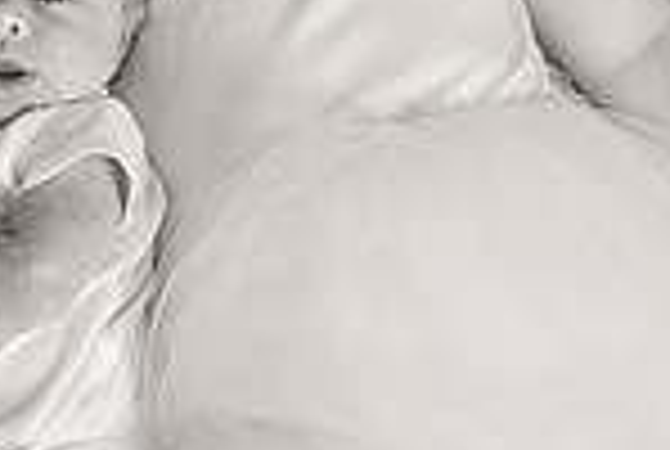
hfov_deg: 14.6
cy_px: 47
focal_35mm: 132
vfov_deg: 10.4
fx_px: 2462
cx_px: -279
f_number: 4
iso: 200
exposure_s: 1/160
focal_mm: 34
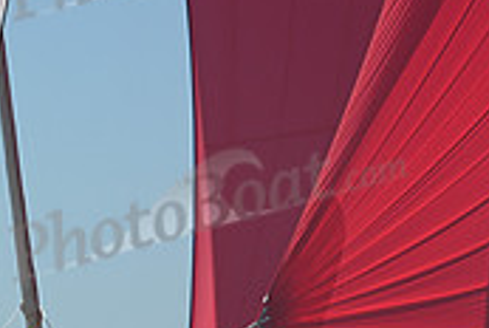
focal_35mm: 341
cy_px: 394
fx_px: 4640
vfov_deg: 4.0
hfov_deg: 6.0
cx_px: -136
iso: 320
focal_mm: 102
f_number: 9
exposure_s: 1/1000
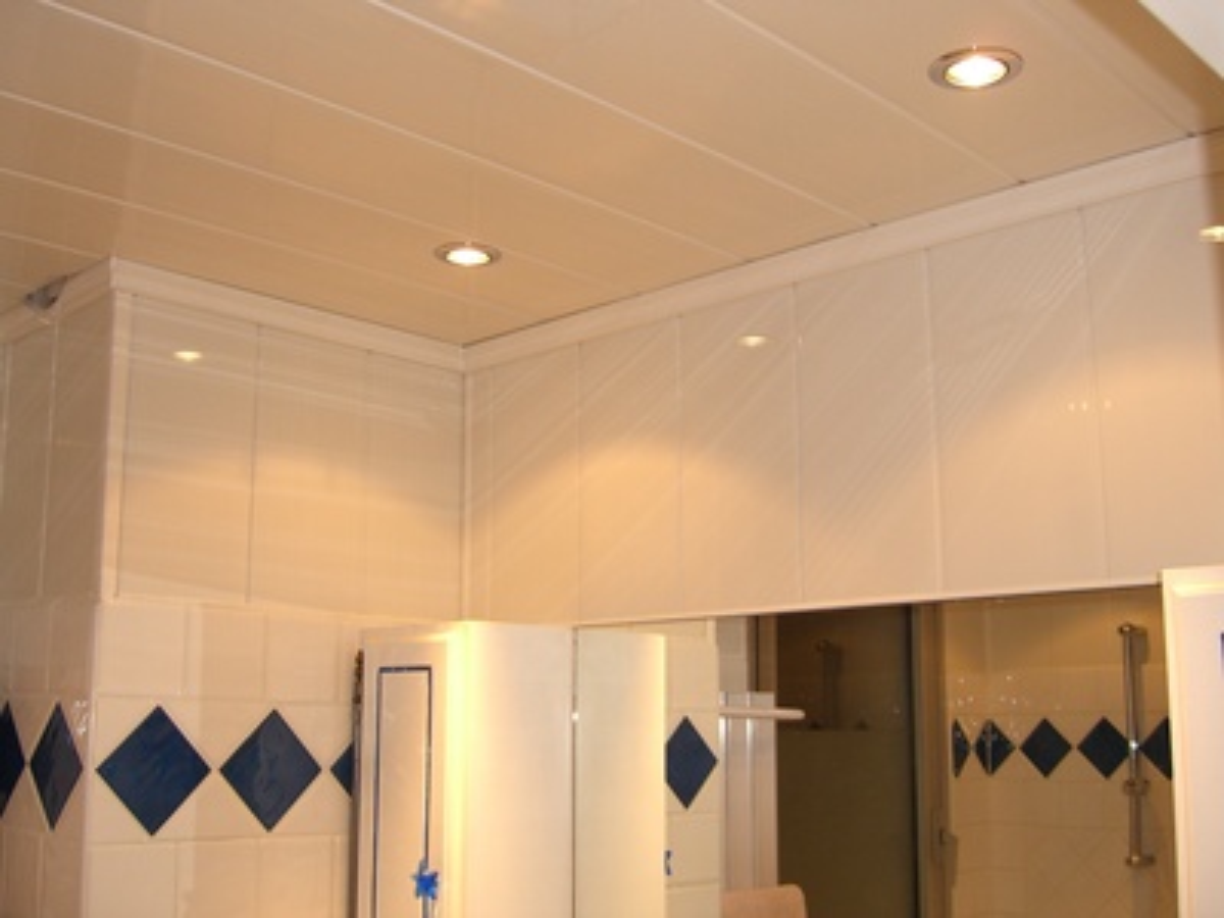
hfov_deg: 49.0
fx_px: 1344
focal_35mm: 38
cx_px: 612
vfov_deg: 37.7
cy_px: 459
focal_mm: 7.9
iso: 100
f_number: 2.8
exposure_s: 1/60
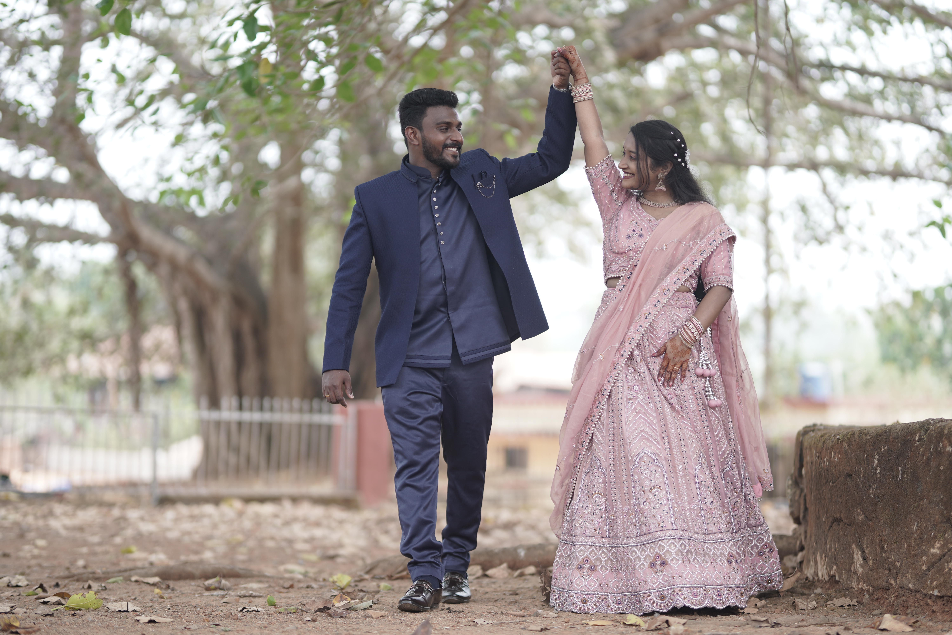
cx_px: 476
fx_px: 2248
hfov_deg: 23.9
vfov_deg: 16.1
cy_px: 318
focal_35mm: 85
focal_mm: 85
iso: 160
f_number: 1.4
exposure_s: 1/640
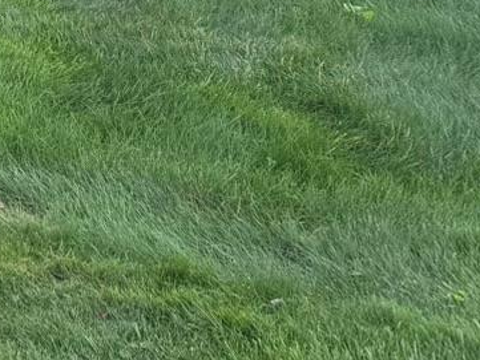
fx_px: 1886
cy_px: -446
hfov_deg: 12.4
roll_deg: +1.1
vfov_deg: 9.8
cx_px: -546
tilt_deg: -4.1
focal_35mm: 136
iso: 100
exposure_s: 1/481
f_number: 1.78
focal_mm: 6.76
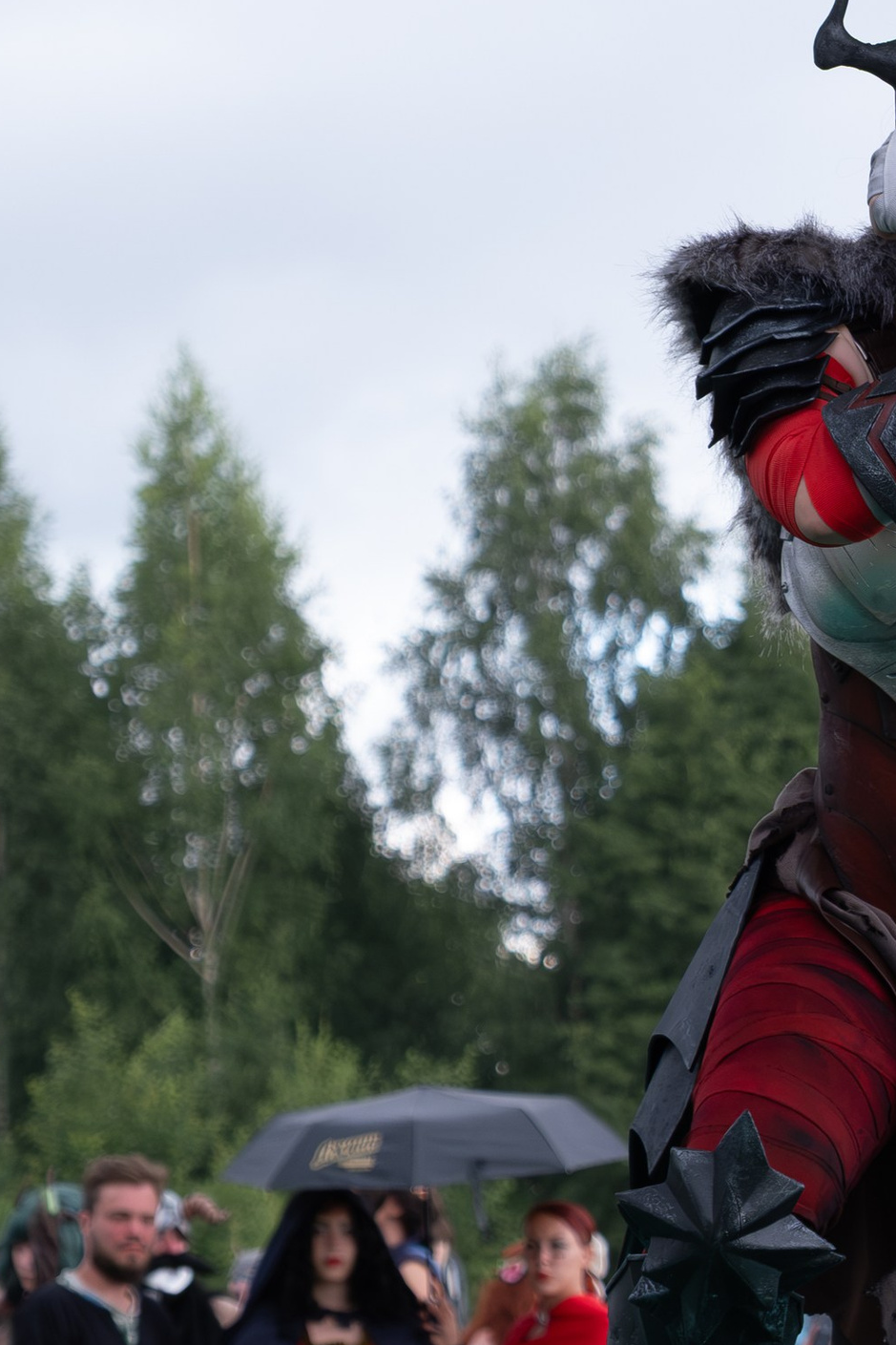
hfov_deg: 8.1
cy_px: 578
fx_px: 6310
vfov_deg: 12.2
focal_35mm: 169
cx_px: 996
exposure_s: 1/800
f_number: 3.6
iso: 800
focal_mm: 41.4
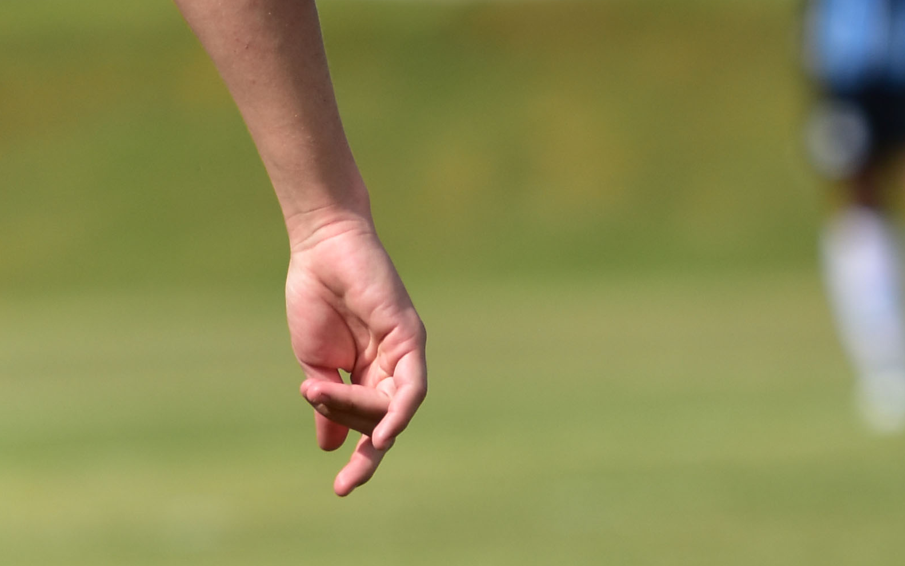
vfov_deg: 1.5
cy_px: -445
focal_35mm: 855
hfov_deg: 2.5
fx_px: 21088
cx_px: -504
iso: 100
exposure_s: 1/4000
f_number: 2.8
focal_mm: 150
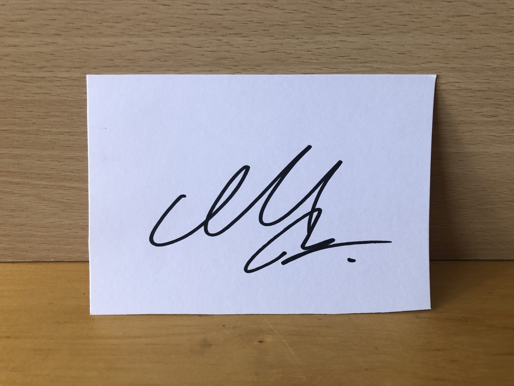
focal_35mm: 28
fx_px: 416
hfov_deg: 63.4
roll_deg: -2.5
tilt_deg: -28.4
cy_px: 193
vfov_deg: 49.7
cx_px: 257
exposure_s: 1/30
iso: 25
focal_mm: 3.99
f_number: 1.8
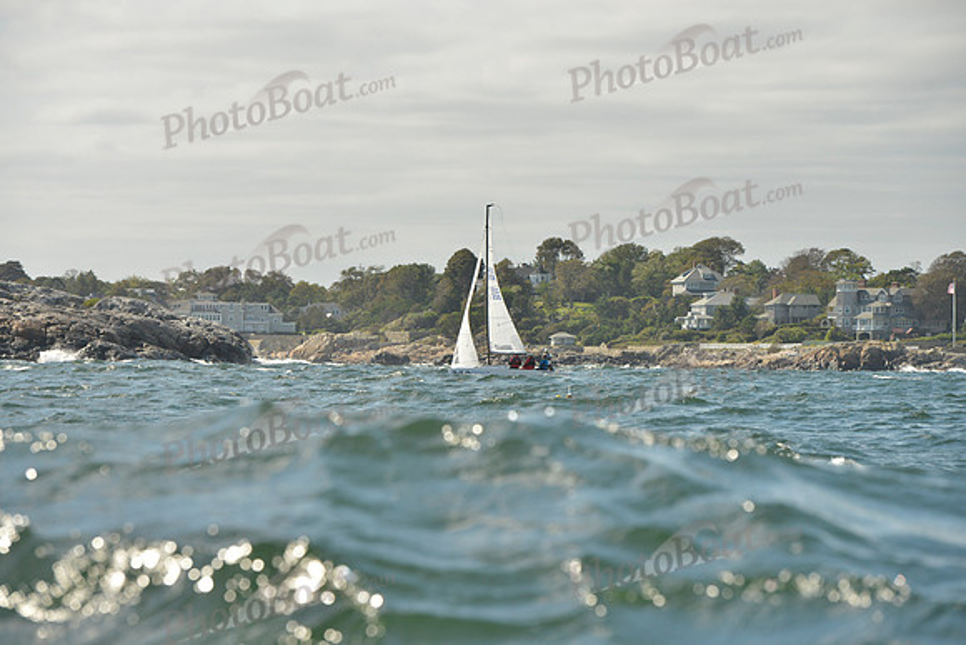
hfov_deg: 12.8
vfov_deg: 8.6
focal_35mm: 160
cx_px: 483
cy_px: 322
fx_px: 4294
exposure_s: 1/1600
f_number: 9
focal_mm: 160
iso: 400
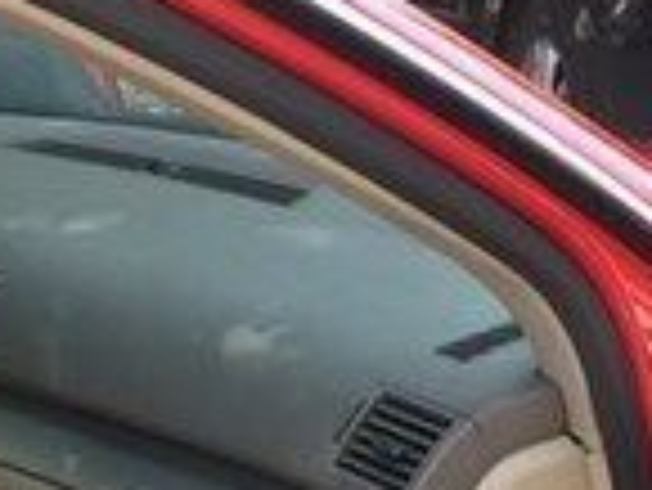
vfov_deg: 10.5
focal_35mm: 132
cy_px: 910
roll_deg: +0.4
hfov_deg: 14.9
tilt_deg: -24.8
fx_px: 2488
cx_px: 270
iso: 25
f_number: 2.2
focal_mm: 4.15
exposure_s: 1/103
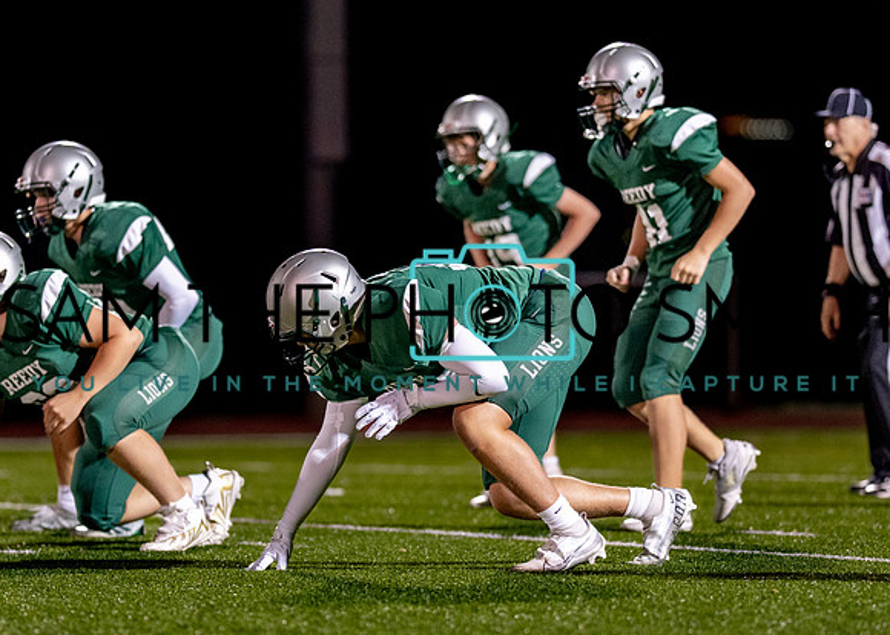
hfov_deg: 7.3
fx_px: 6931
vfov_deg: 5.2
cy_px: 377
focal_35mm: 274
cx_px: 437
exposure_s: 1/1250
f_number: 1.8
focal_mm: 135
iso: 1600
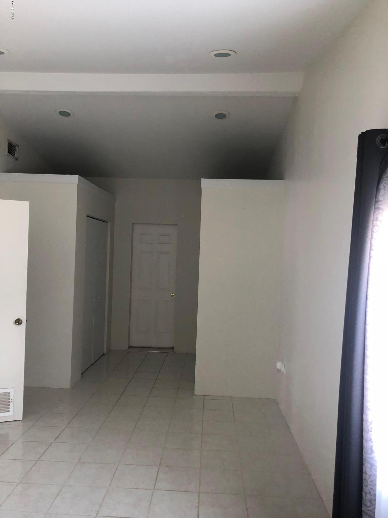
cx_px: 194
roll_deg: -1.0
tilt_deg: -1.2
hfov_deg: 48.2
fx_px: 433
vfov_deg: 61.7
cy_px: 259
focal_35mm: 29
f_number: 1.8
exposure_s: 1/15
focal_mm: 3.99
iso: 80
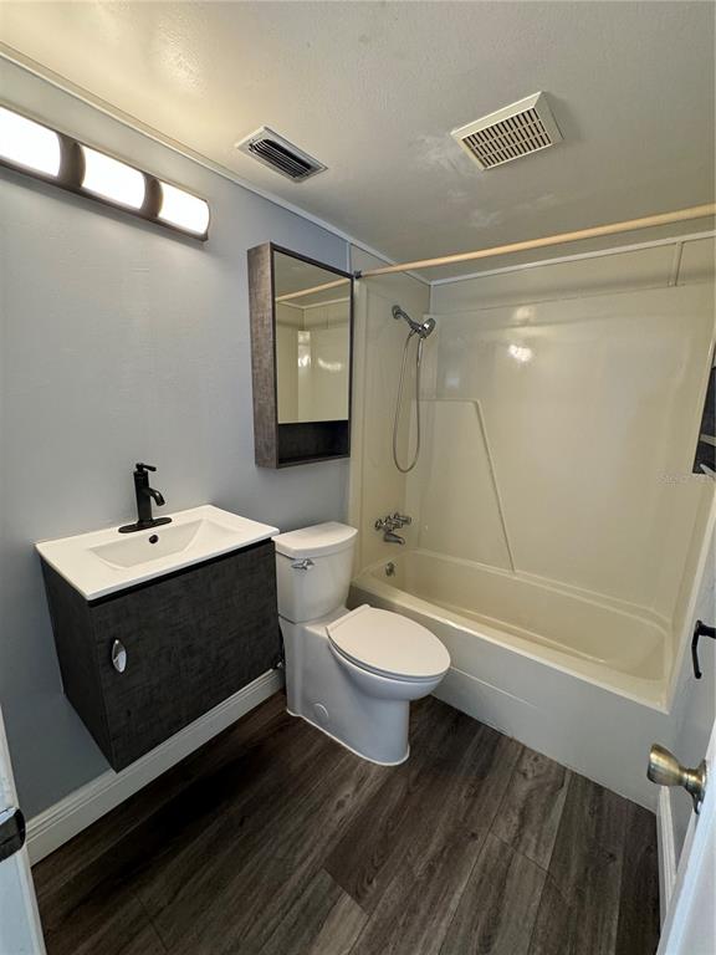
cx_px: 358
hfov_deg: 85.7
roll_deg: -0.9
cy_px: 478
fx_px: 386
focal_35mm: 14
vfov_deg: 102.1
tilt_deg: -10.8
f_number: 2.2
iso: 250
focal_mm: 2.22
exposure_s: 1/60
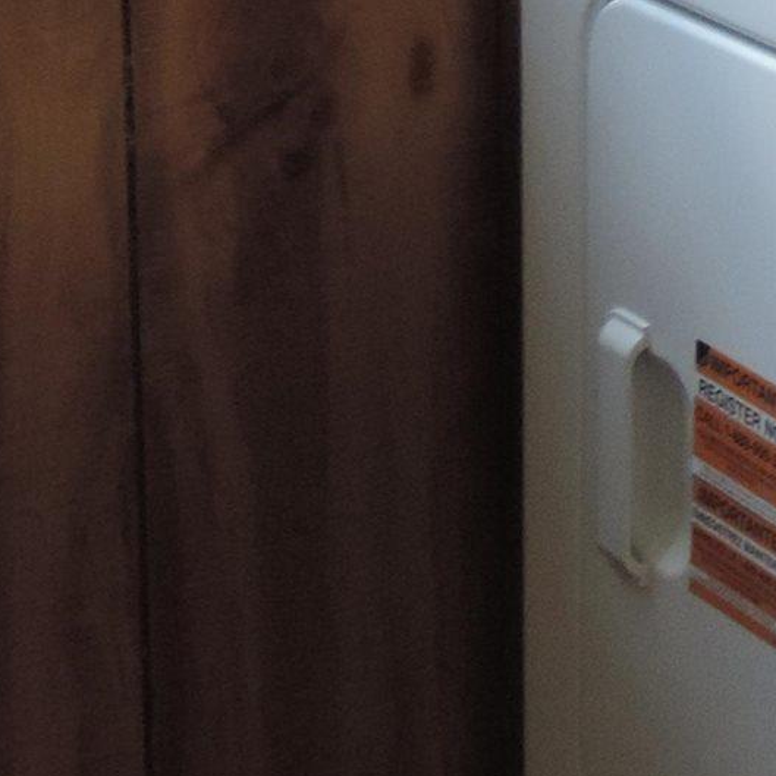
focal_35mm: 154
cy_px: -119
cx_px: 1774
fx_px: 3906
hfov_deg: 10.1
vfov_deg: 11.2
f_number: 3.1
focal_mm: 5.3
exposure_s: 1/30
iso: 250
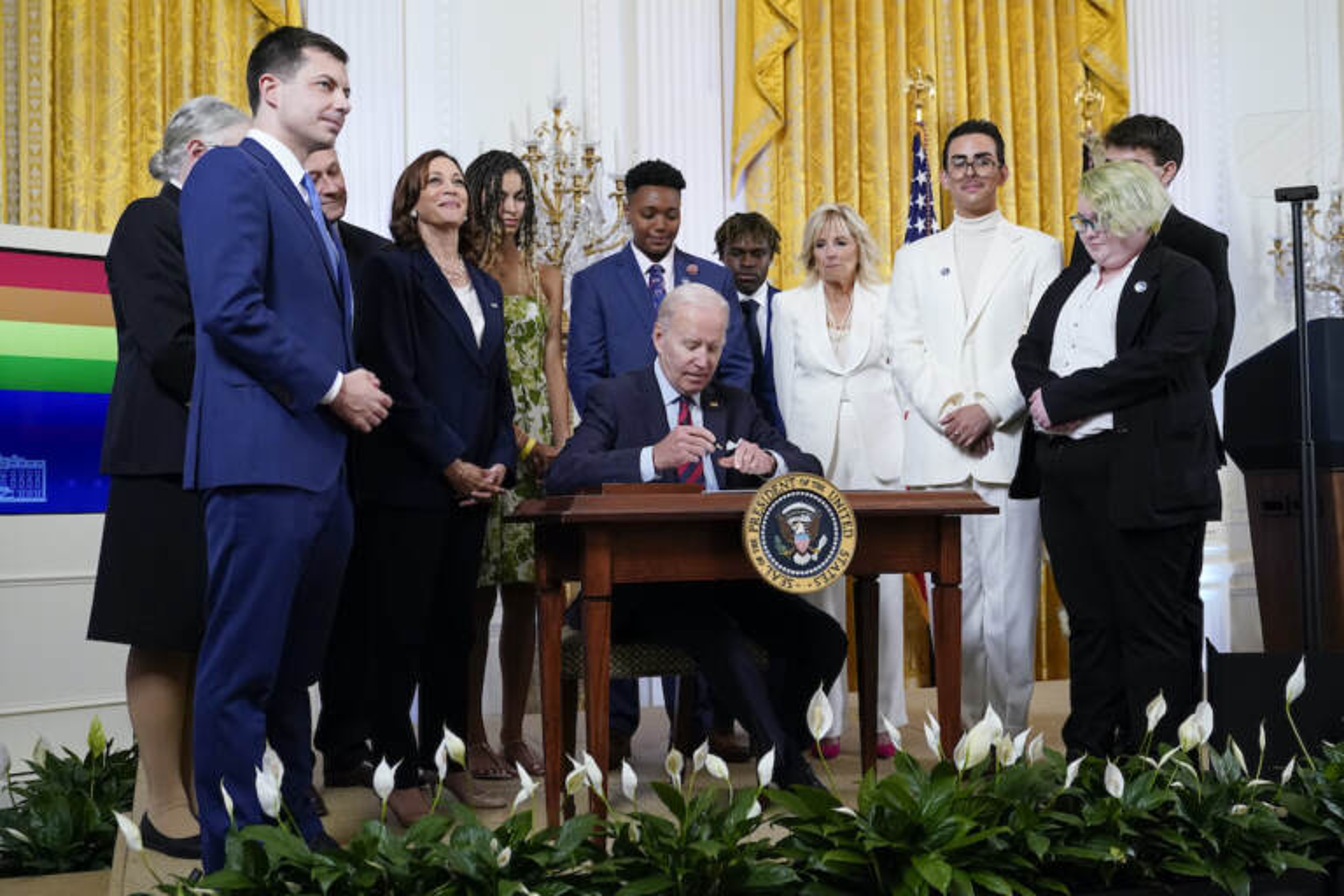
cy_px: 448
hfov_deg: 50.7
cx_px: 672
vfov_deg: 35.1
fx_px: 1419
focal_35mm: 38
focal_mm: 38
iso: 5000
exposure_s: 1/250
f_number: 4
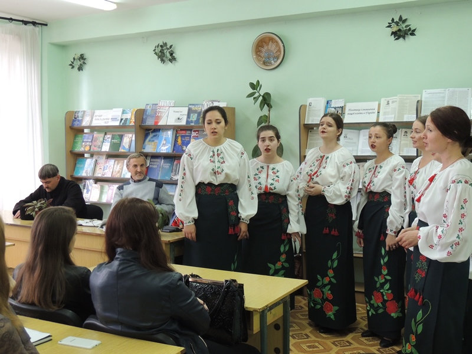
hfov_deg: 43.9
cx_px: 236
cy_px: 177
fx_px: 586
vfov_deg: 33.6
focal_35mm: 43
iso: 400
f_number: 3.4
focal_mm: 7.6
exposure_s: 1/40
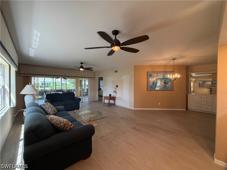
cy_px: 85
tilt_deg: -0.2
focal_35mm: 14
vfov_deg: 85.7
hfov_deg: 102.1
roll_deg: +0.1
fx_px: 92
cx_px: 114
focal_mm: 2.22
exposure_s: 1/120
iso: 200
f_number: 2.2
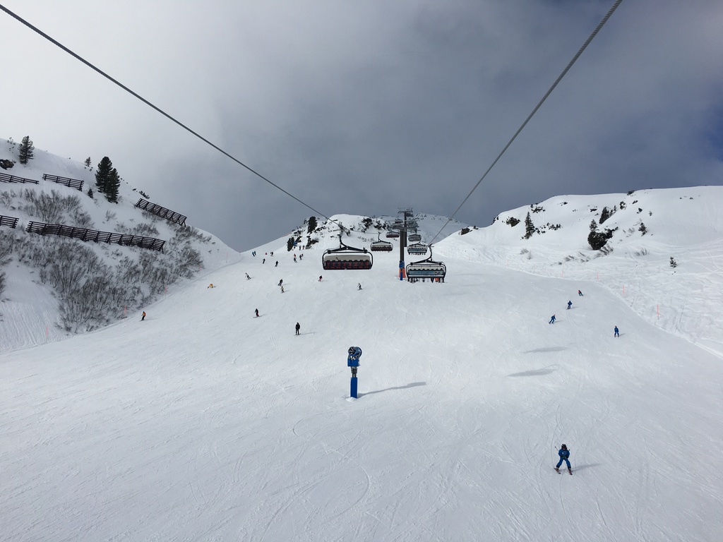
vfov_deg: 48.2
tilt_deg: +13.0
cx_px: 362
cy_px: 271
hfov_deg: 61.7
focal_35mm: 29
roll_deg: +0.8
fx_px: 606
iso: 25
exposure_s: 1/4525
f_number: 2.2
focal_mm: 4.15
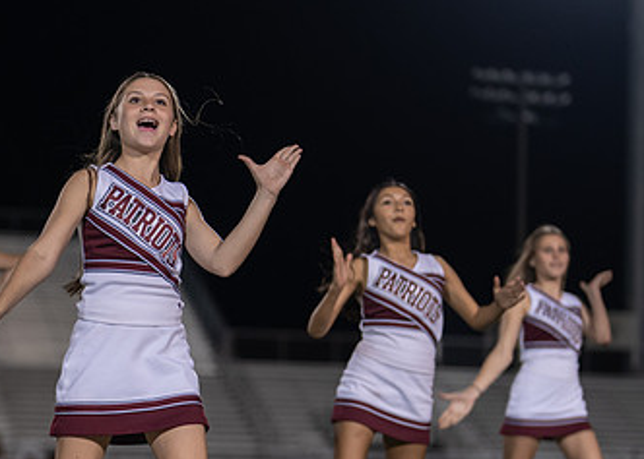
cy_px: 331
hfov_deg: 15.8
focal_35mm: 126
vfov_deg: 11.4
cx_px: 147
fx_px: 2304
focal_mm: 50
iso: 500
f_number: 1.2
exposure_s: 1/1000
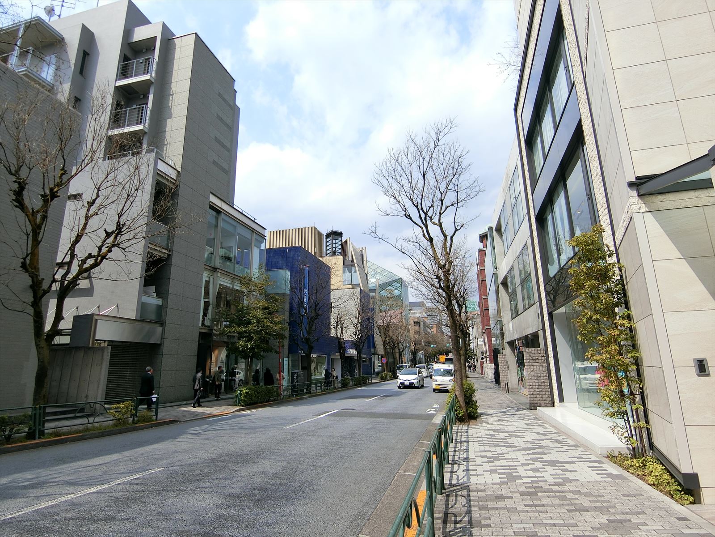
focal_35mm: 19
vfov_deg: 68.7
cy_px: 268
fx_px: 392
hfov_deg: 84.7
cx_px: 358
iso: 80
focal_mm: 4.06
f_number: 6.9
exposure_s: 1/250
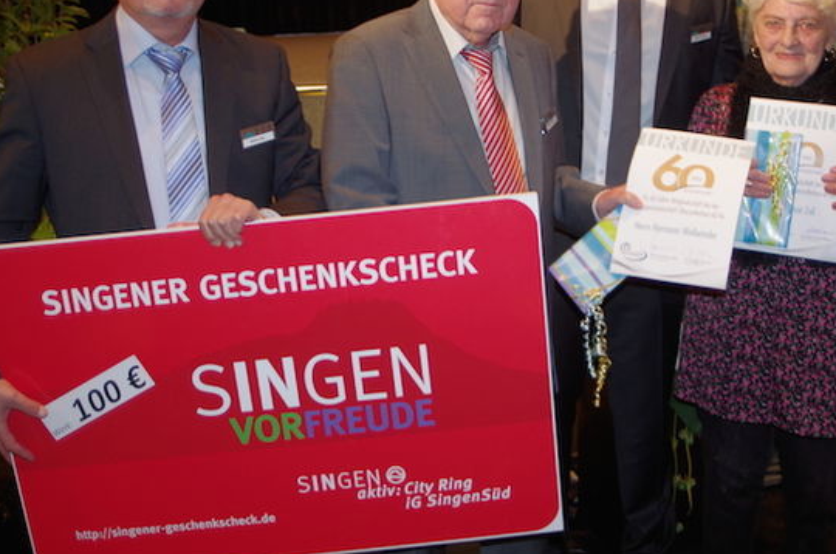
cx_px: 483
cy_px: 214
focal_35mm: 44
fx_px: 1020
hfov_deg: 44.4
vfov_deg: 30.3
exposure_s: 1/20
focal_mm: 20
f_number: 2.8
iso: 400
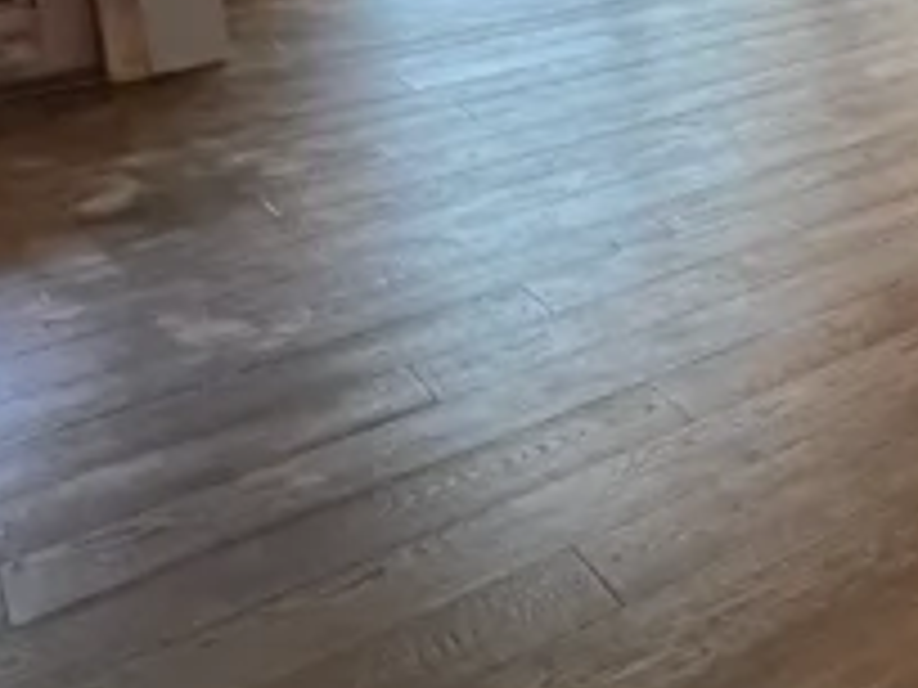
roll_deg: -0.1
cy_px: -72
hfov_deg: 28.5
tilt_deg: -12.7
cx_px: 1310
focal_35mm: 49
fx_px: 1299
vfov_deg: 27.2
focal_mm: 1.57
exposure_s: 1/60
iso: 160
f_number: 1.8
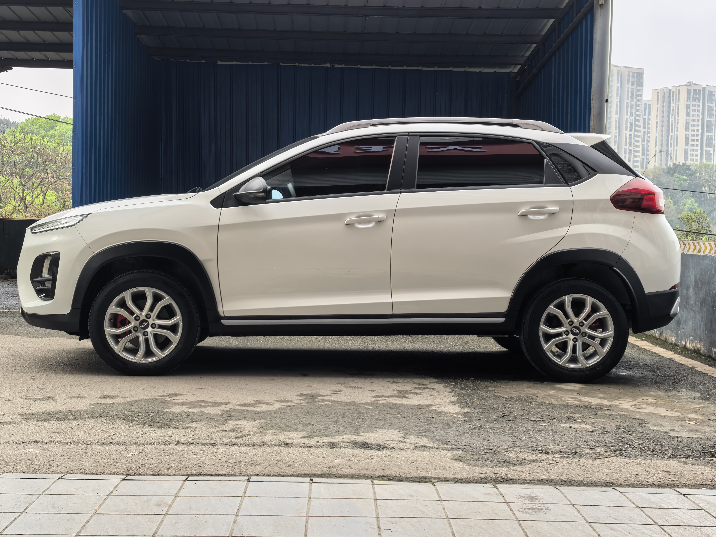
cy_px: 268
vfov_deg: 28.6
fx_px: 1055
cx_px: 358
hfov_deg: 37.5
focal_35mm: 51
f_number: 2
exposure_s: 1/1017
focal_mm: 5.75
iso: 50
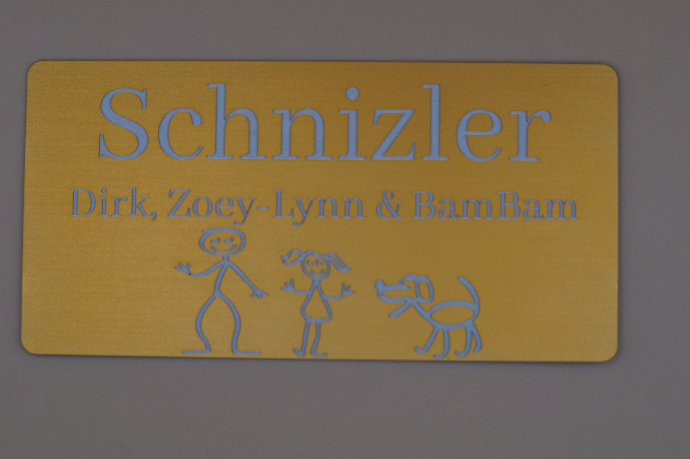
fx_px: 1437
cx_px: 345
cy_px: 230
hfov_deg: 27.0
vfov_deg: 18.2
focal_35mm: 75
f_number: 4
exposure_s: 1/160
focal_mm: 50
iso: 100
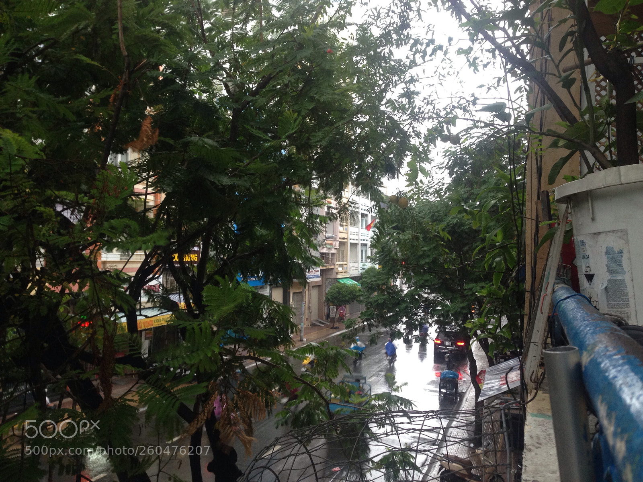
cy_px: 241
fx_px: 613
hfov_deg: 55.4
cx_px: 322
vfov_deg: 42.9
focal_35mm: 33
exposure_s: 1/20
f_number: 2.4
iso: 80
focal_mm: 4.12
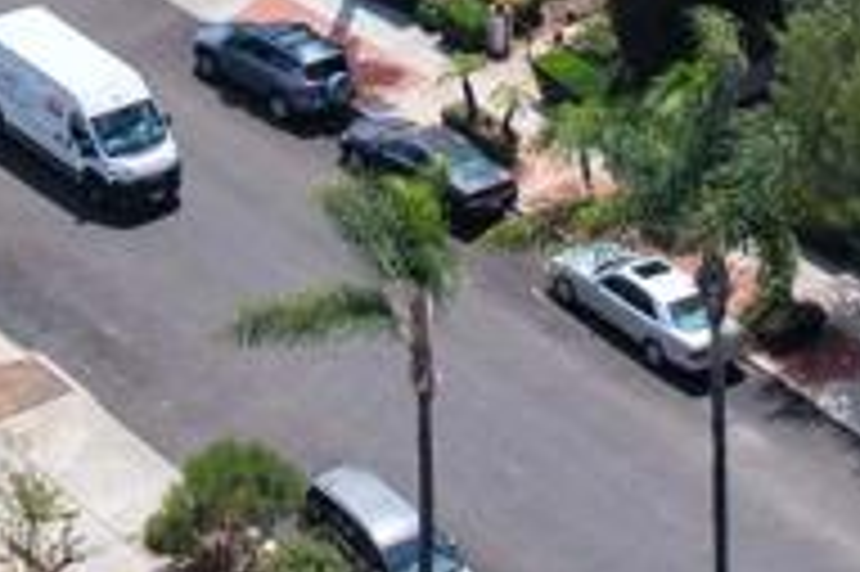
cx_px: 90
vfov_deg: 8.5
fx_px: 3580
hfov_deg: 13.6
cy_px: -727
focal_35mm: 150
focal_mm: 14.45
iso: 100
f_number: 2.8
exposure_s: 1/640
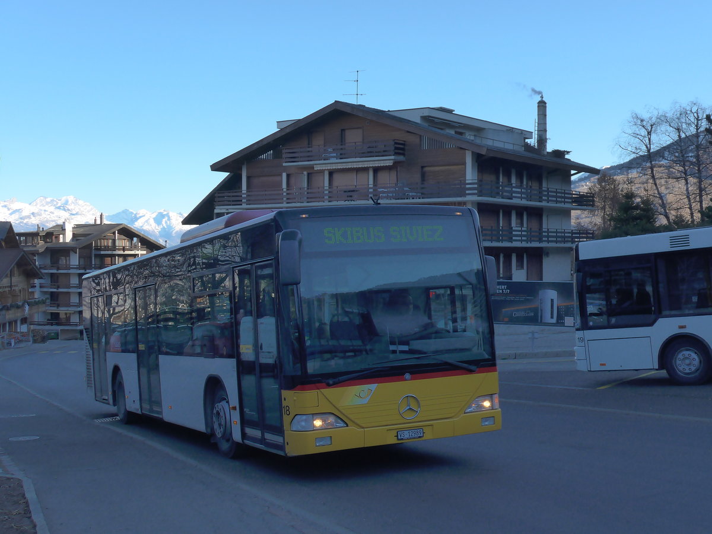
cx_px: 356
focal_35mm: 49
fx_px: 1008
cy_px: 267
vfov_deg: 29.7
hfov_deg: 38.9
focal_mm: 10.1
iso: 160
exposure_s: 1/640
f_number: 3.2
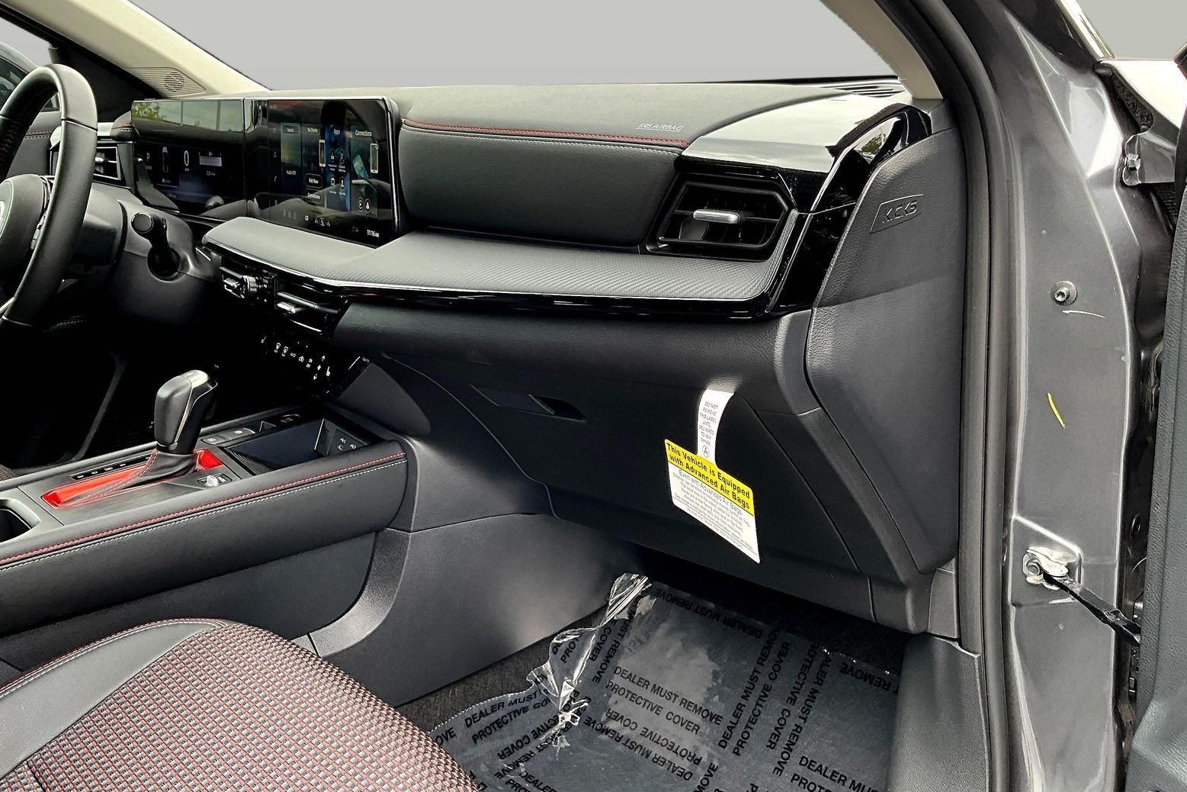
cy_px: 353
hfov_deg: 60.3
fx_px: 1022
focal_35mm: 31
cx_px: 591
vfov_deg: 42.3
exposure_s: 1/122
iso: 32
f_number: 1.8
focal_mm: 3
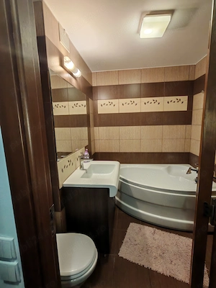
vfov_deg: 94.5
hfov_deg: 78.1
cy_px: 144
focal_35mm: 16
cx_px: 108
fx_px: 133
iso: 200
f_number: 2.2
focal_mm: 1.96
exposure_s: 1/33
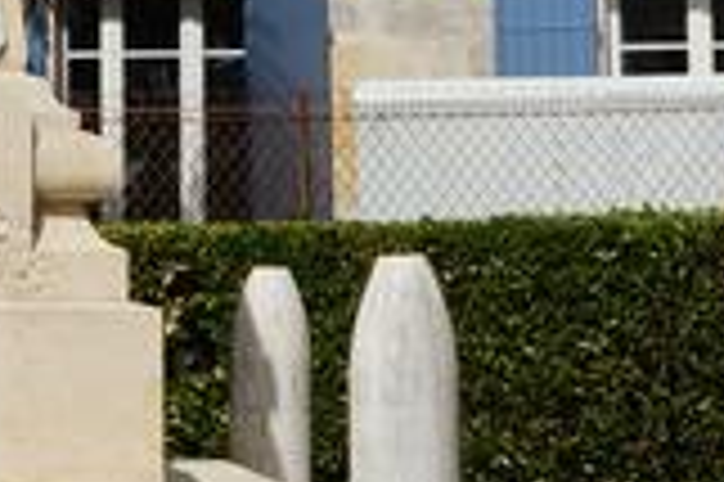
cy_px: -374
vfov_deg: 7.2
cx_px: -128
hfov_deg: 10.9
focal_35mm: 185
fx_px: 3717
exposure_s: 1/250
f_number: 13
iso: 100
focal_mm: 22
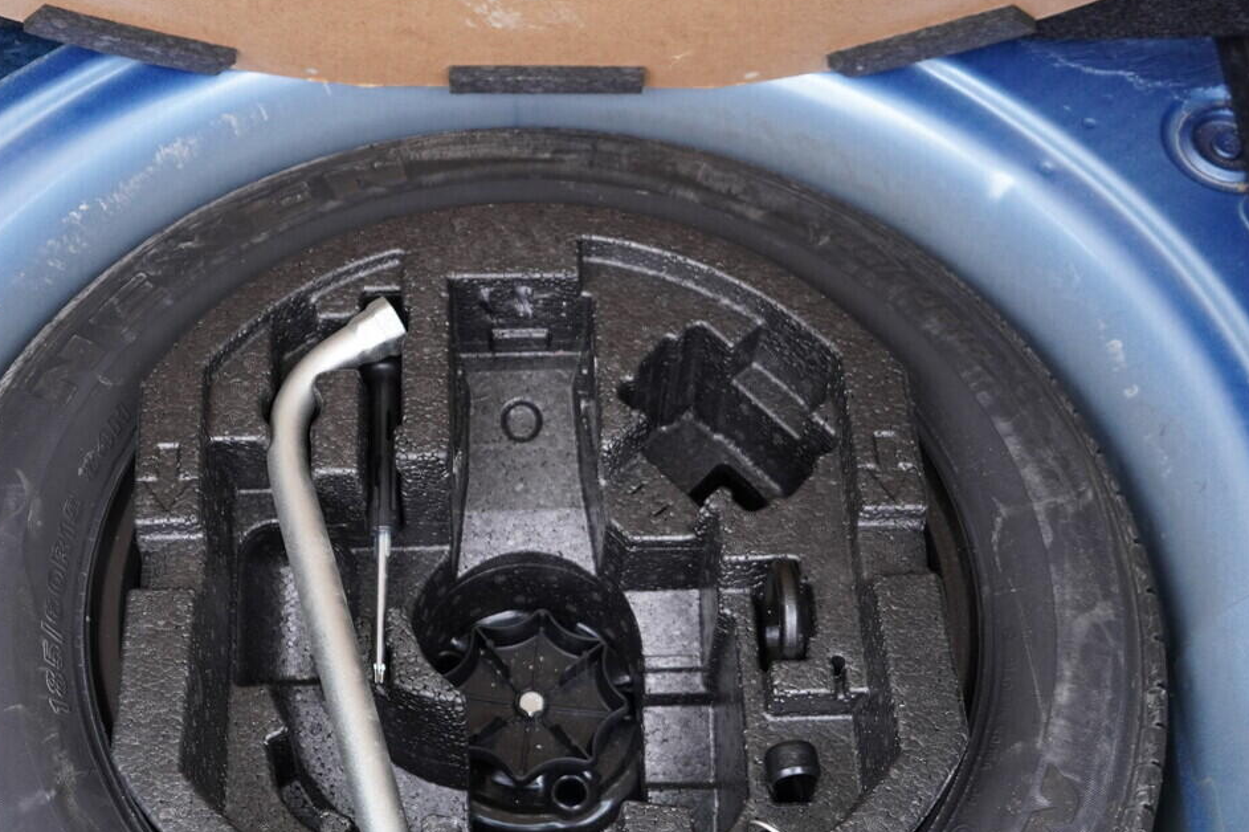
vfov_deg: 24.5
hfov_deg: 36.2
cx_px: 534
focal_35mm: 55
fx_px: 1907
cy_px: 552
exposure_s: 1/40
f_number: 2.8
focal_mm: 24
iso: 500
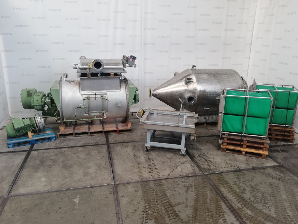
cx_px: 149
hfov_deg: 60.0
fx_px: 258
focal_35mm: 30
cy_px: 112
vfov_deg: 46.8
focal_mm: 3.81
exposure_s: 1/120
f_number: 2.2
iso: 64
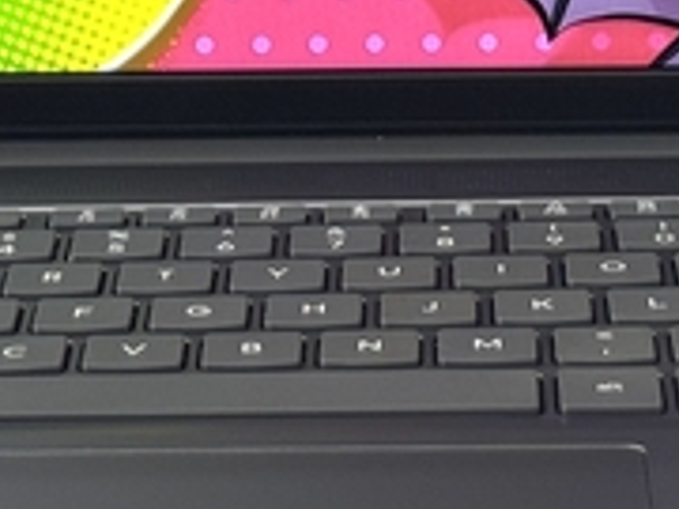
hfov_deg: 9.3
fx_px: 4178
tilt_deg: -13.3
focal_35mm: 213
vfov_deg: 6.9
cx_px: 490
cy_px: -155
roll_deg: +1.4
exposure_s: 1/100
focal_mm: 6.76
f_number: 1.78
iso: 50
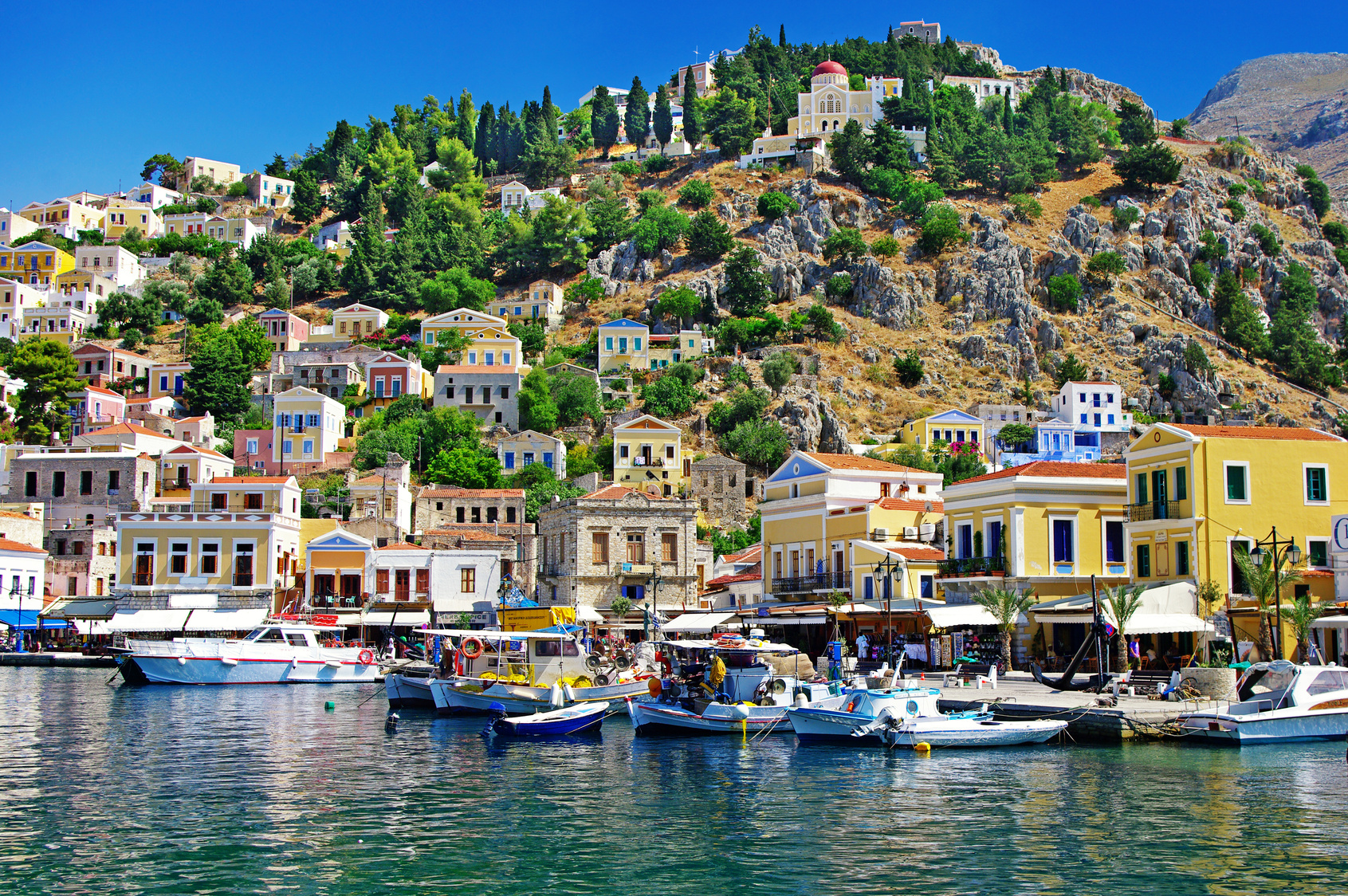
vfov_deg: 33.9
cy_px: 448
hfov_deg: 49.3
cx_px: 674
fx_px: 1470
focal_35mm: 39
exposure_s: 1/200
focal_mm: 26.2
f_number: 7.1
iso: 200
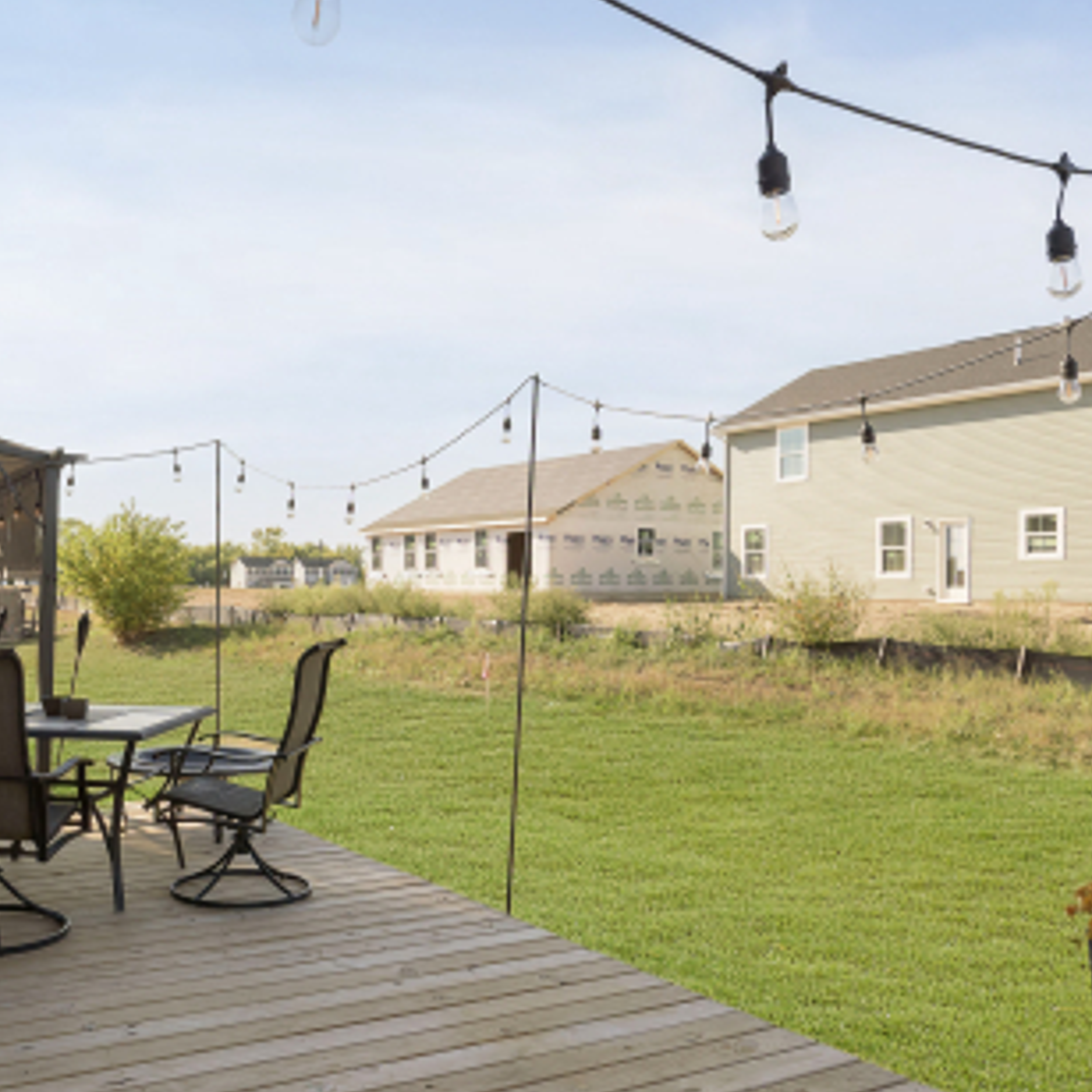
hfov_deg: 50.6
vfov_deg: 52.5
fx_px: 1106
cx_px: 289
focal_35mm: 31
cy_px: 592
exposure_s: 1/2500
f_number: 5.6
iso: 320
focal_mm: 15
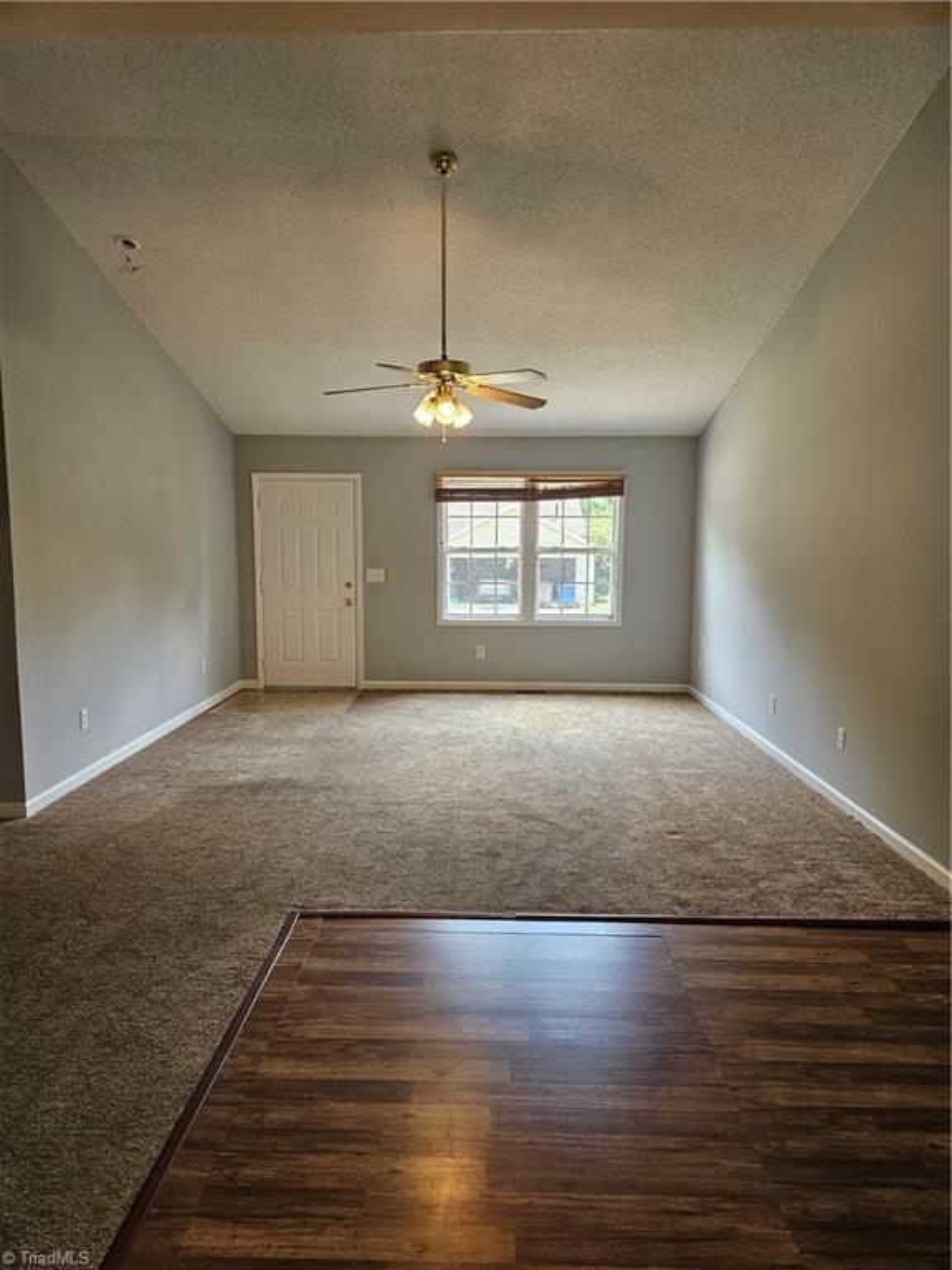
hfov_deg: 58.9
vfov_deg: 73.9
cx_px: 476
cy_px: 635
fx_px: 843
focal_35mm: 23
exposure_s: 1/120
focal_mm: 5.4
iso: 125
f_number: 1.8
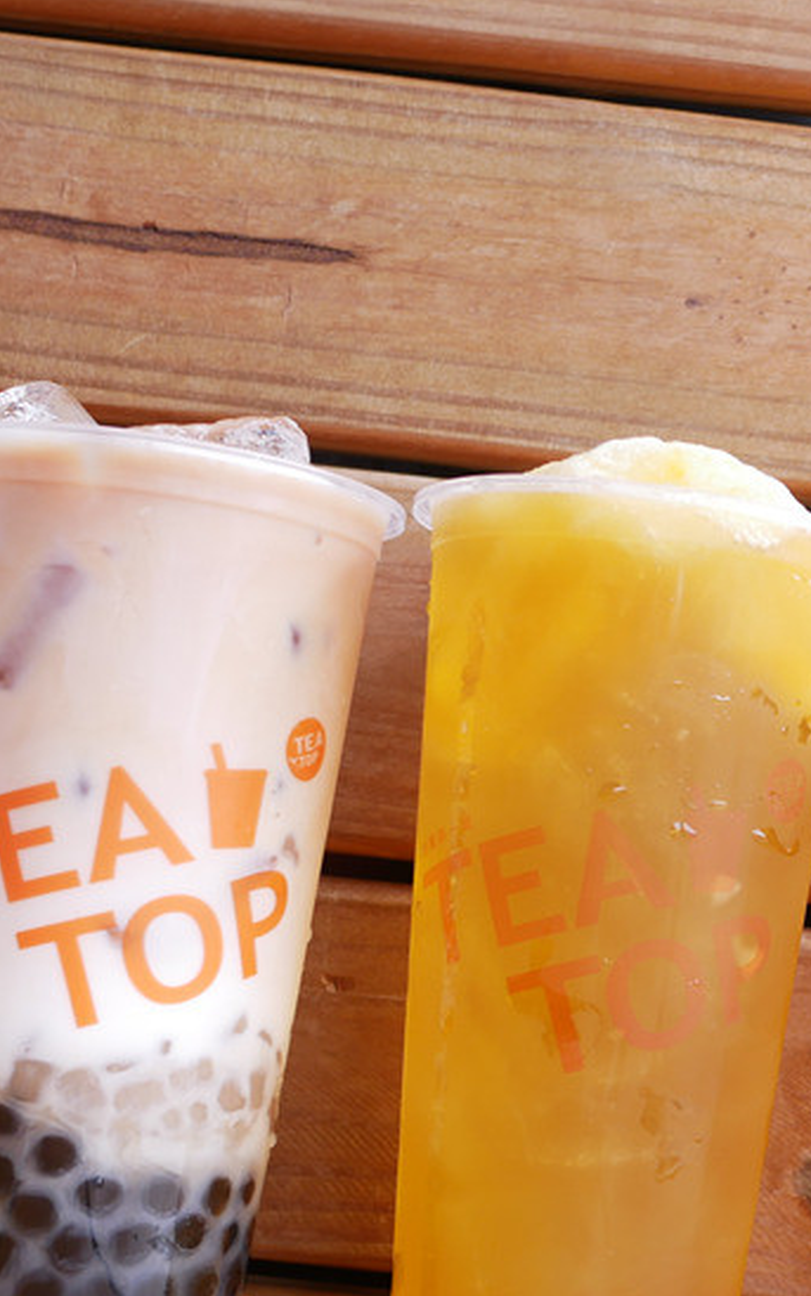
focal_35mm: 58
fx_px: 2049
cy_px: 785
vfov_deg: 35.0
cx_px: 854
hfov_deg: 21.4
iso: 200
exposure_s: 1/250
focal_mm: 15
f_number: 2.8
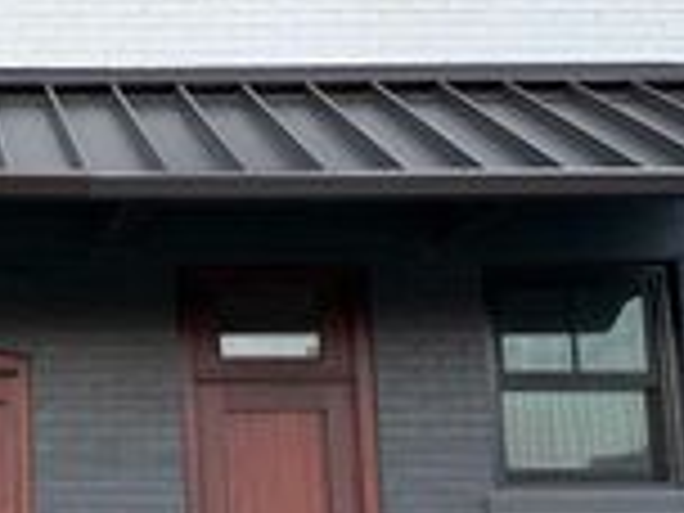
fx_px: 1561
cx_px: -81
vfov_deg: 18.6
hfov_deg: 23.1
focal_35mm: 79
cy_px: 317
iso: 160
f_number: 1.78
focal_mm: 6.76
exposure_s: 1/120
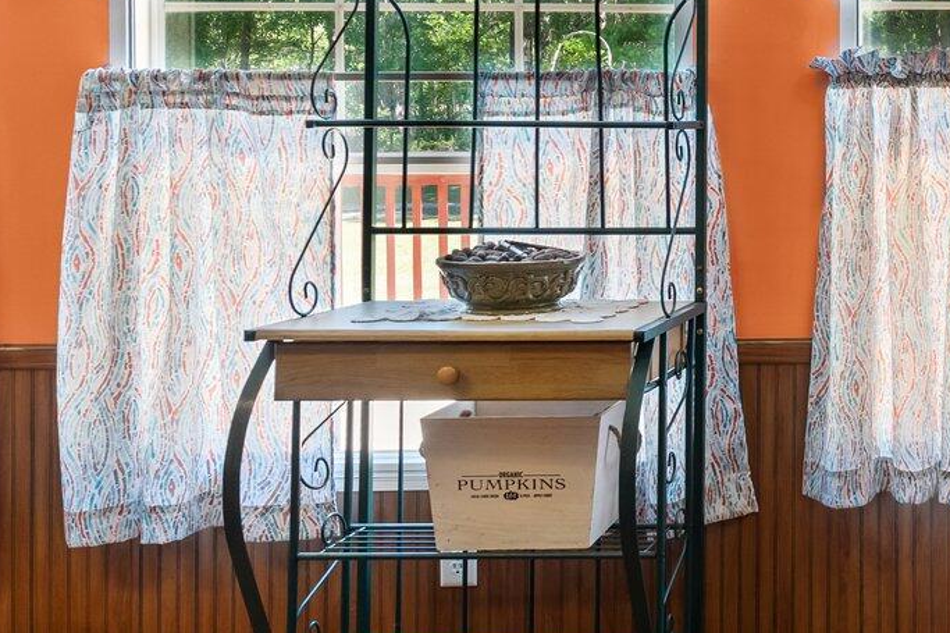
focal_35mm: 51
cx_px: 1099
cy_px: 83
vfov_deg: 25.8
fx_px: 1345
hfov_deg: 32.9
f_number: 5.6
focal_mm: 17
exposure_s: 1/15
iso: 640
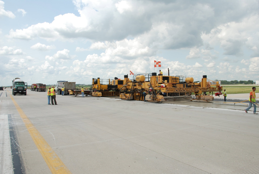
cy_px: 87
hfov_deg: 67.3
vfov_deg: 48.1
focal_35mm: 27
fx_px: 195
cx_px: 130
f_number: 9
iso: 100
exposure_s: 1/250
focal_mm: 18
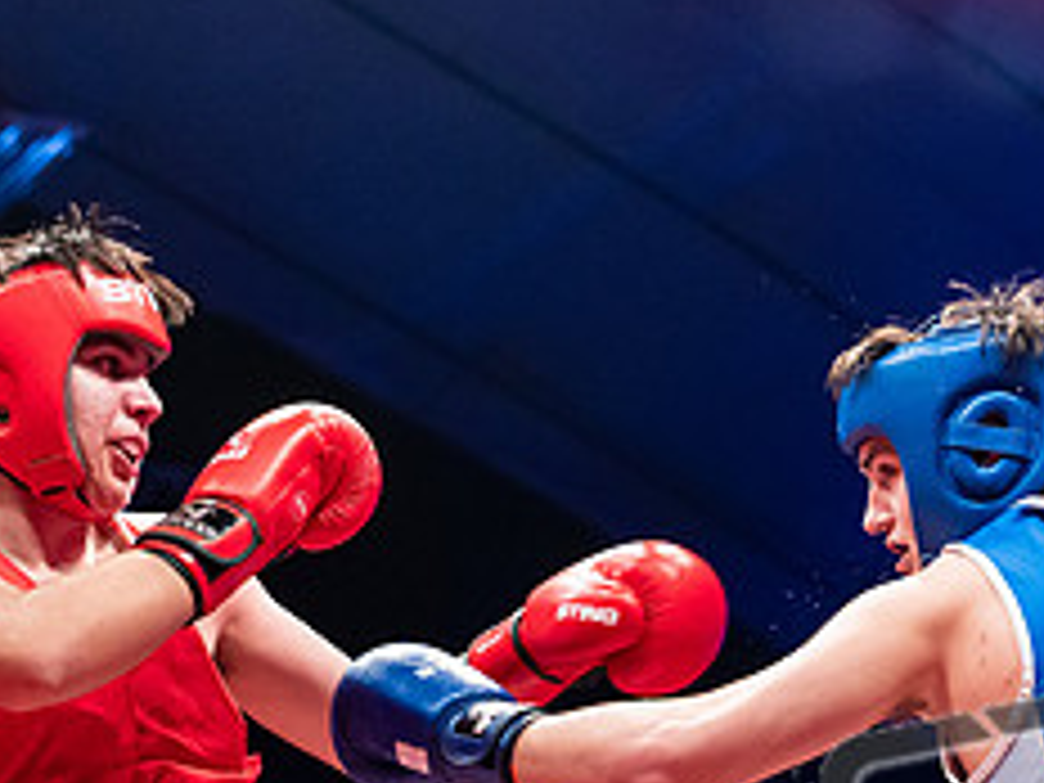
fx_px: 3619
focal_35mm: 120
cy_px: 812
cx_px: 832
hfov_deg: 16.3
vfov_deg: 12.2
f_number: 2.8
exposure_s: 1/1000
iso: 4000
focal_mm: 50
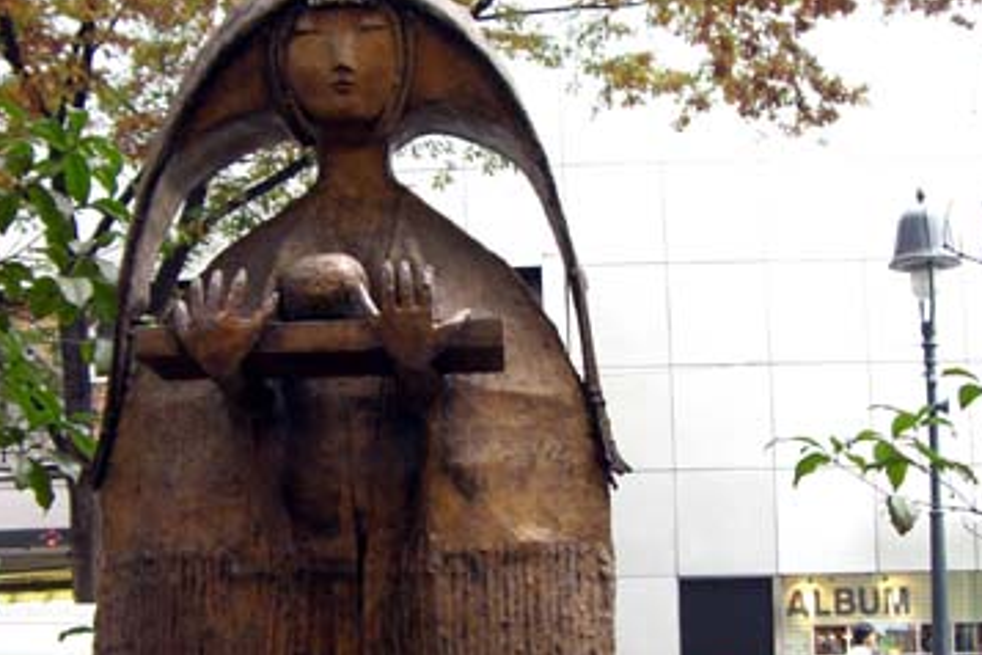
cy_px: 502
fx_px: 1664
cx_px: 435
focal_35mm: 61
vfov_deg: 22.0
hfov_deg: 32.9
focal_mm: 6.2
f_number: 2.7
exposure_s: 1/50
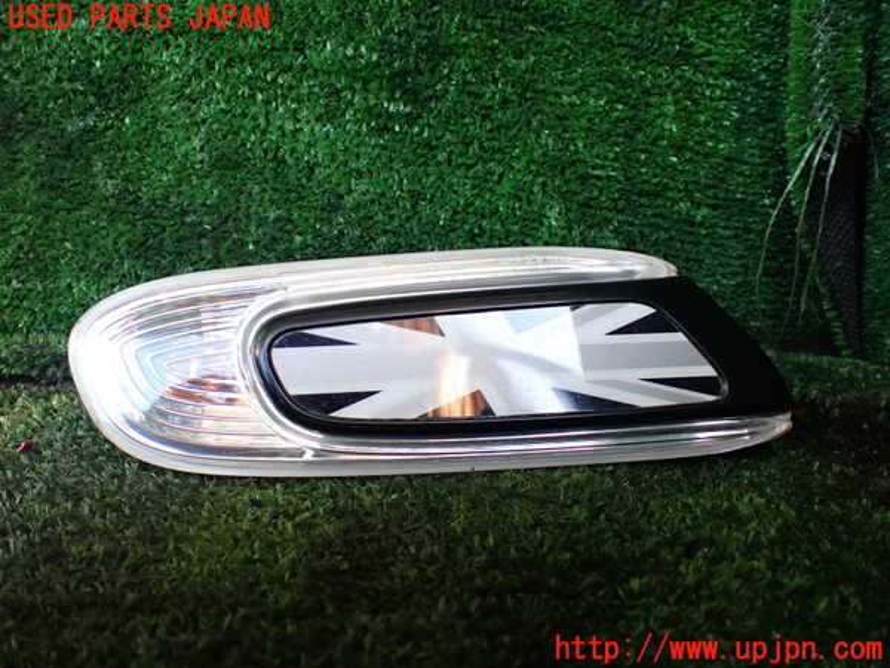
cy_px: 334
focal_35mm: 30
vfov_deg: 46.8
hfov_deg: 60.0
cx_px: 445
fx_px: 771
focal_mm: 5.4
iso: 200
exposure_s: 1/125
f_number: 2.3
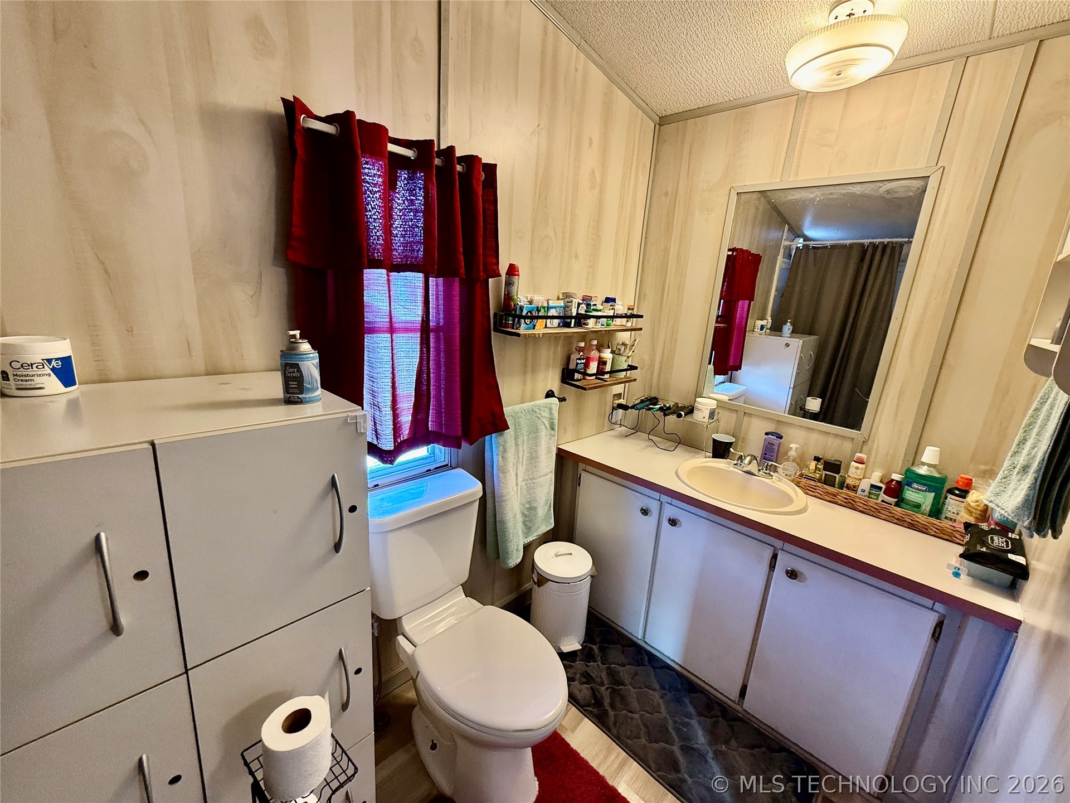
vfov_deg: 85.7
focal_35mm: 14
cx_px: 535
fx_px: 433
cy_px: 402
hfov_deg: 102.1
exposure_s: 1/60
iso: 250
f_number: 2.2
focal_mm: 2.22
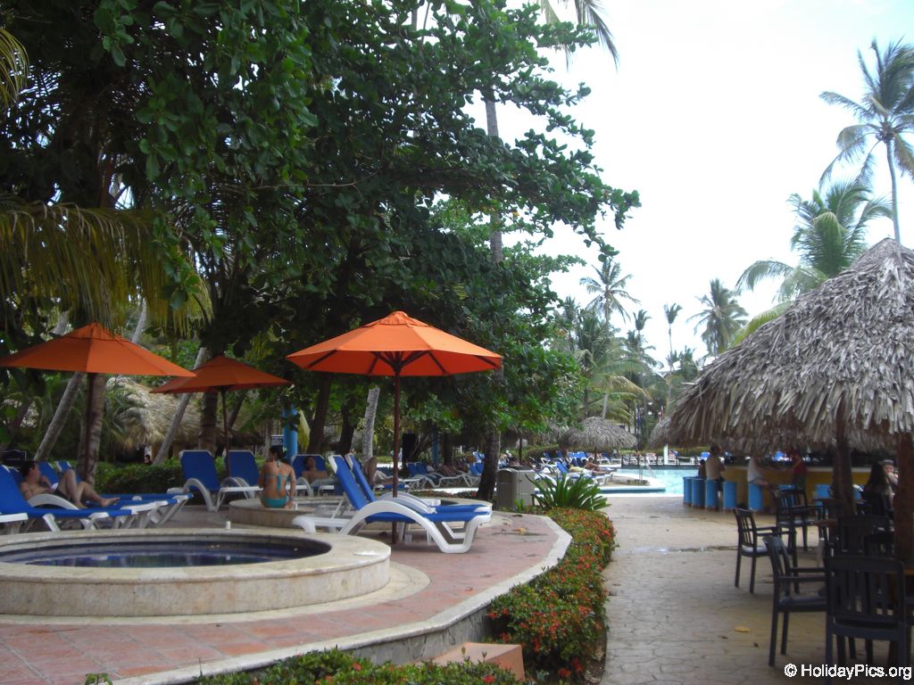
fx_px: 1003
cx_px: 457
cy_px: 342
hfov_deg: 49.0
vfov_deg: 37.7
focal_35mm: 38
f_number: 2.7
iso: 64
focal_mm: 6.2
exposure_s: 1/160
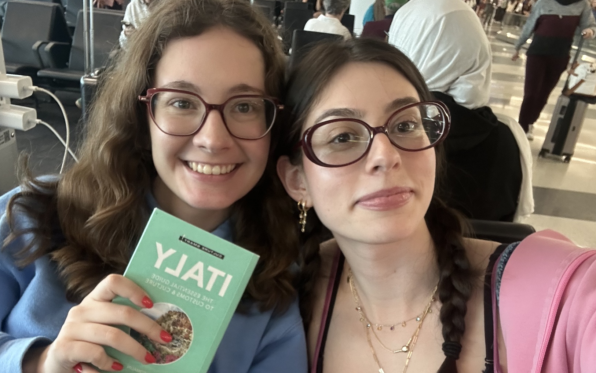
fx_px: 487
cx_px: 299
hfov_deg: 62.9
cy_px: 243
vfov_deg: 41.4
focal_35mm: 30
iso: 200
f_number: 1.9
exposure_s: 1/60
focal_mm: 2.69
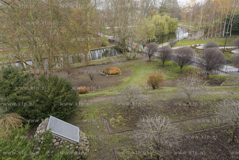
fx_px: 159
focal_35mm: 24
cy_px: 80
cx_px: 120
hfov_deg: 73.7
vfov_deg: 53.2
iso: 400
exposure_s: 1/125
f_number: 6.3
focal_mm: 24
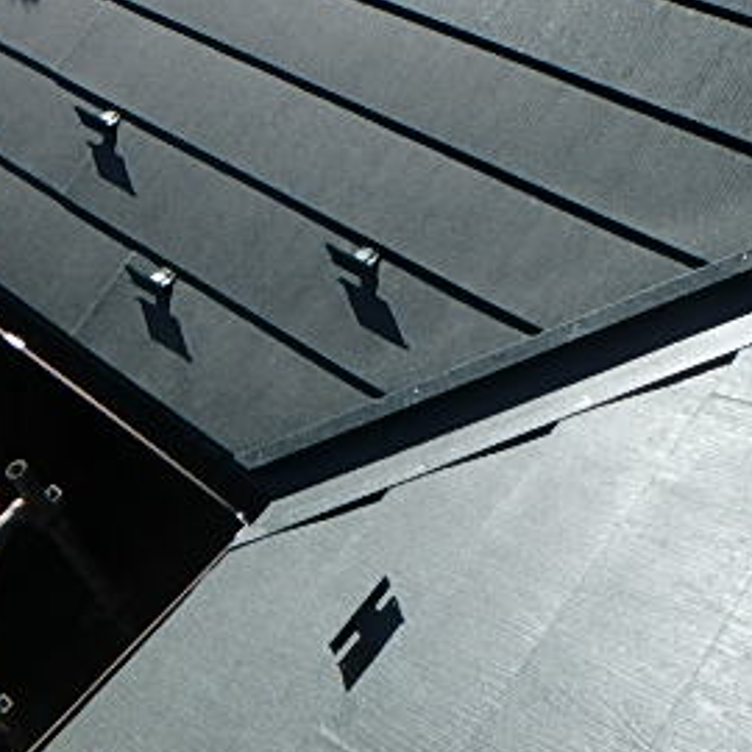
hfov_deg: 37.2
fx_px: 1081
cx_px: 585
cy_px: 125
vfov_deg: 36.7
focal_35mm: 44
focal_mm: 3.7
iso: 125
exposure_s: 1/500
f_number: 6
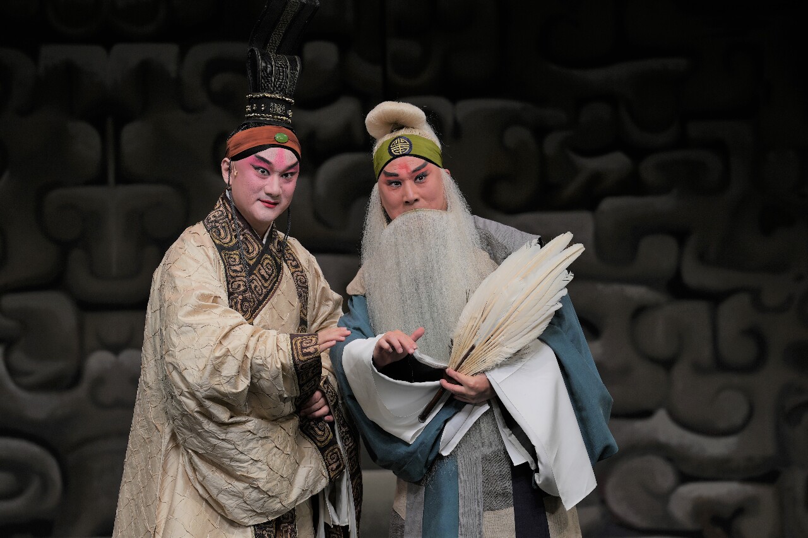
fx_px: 6732
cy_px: 269
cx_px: 404
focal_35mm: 300
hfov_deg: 6.9
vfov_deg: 4.6
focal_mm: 200
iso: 100
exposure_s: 1/400
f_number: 3.2
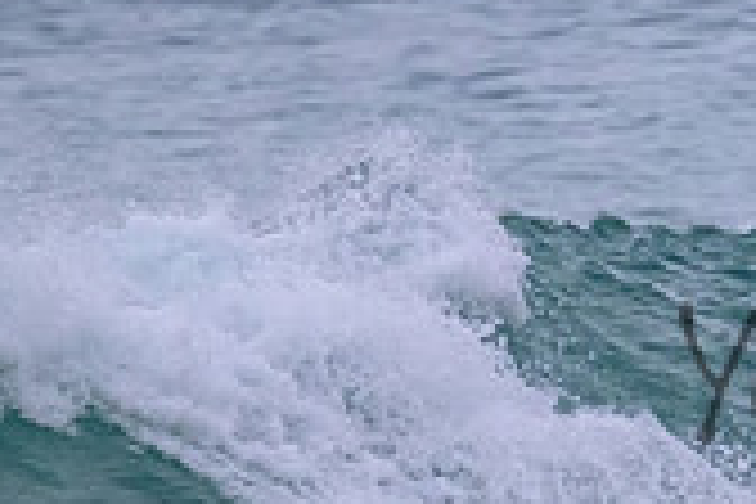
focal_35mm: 2819
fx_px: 59194
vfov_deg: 0.5
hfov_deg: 0.7
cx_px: 1143
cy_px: 335
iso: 6400
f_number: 11
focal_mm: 800
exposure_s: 1/320
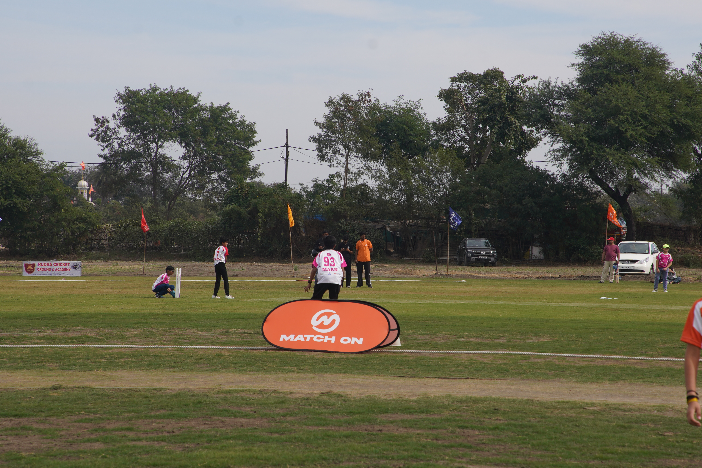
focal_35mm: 36
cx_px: 351
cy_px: 234
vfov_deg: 36.9
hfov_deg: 53.1
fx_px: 702
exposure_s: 1/250
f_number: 6.3
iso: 100
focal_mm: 24
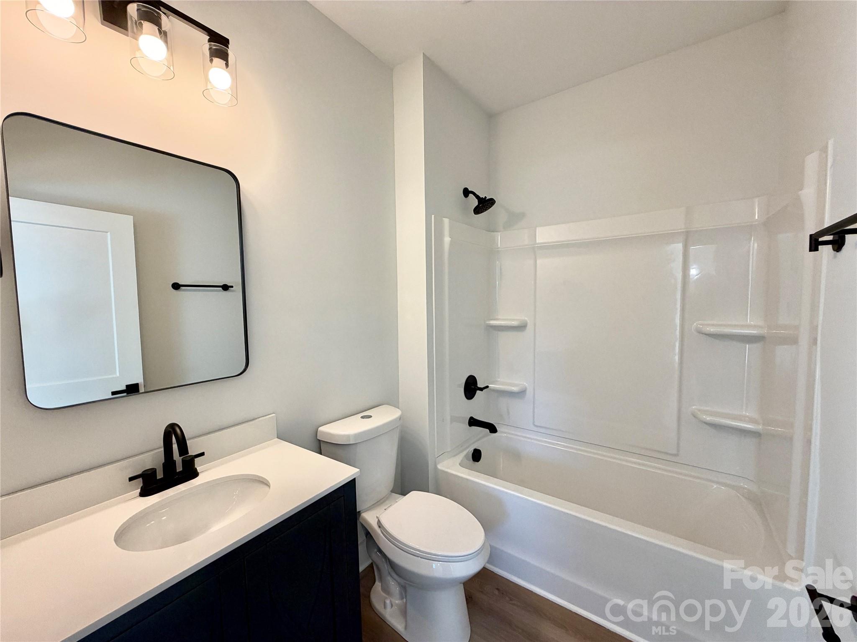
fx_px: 347
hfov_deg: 102.1
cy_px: 321
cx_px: 428
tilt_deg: -3.5
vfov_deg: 85.7
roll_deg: +1.0
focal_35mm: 14
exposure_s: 1/120
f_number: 2.2
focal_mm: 2.22
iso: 160
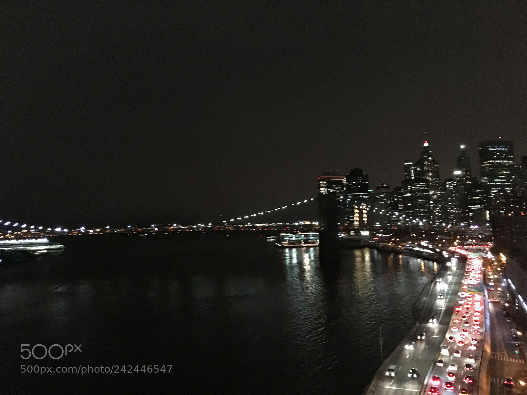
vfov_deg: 48.2
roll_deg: +1.9
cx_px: 264
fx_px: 442
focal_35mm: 29
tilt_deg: +3.3
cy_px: 198
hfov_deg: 61.7
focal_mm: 4.15
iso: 800
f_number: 2.2
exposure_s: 1/15
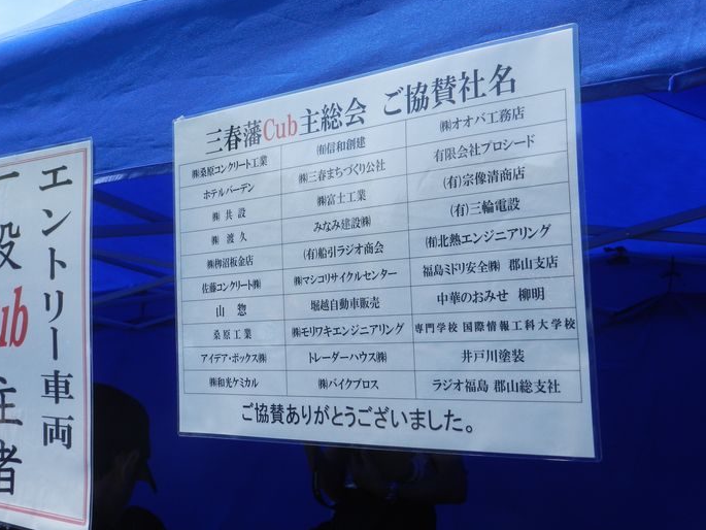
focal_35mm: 47
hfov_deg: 40.4
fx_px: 959
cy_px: 264
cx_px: 351
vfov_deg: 30.9
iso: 160
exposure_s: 1/1000
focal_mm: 8.1
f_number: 4.2
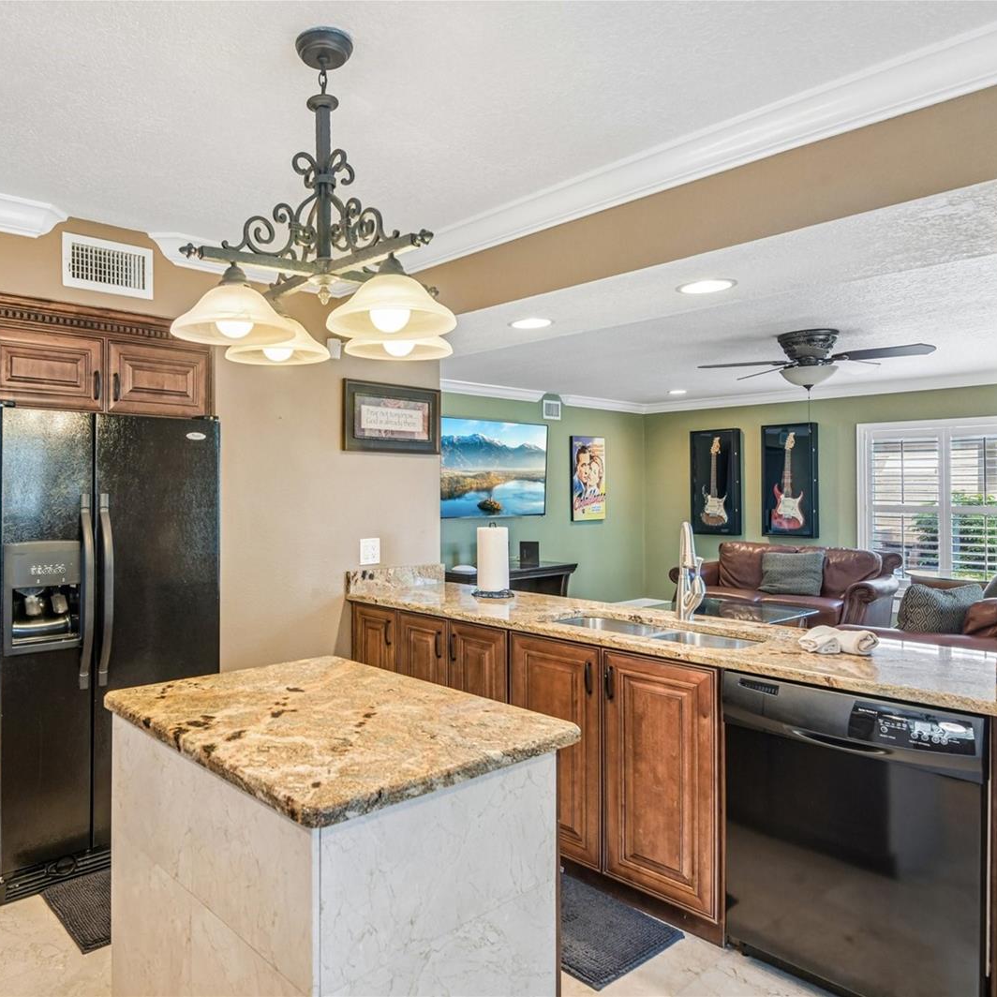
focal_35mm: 23
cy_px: 498
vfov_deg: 67.3
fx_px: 749
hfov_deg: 65.5
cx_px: 335
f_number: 8
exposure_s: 1/6
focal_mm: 18
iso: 400
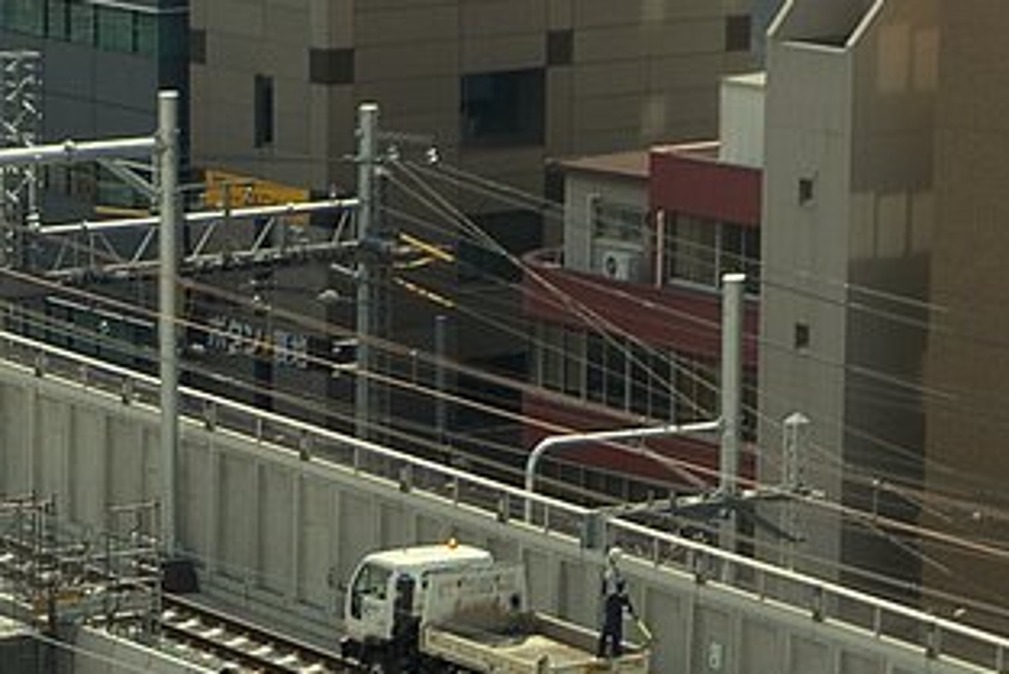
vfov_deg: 14.0
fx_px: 2748
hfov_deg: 20.7
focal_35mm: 98
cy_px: 421
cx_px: 355
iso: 125
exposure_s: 1/250
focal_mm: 40
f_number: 8
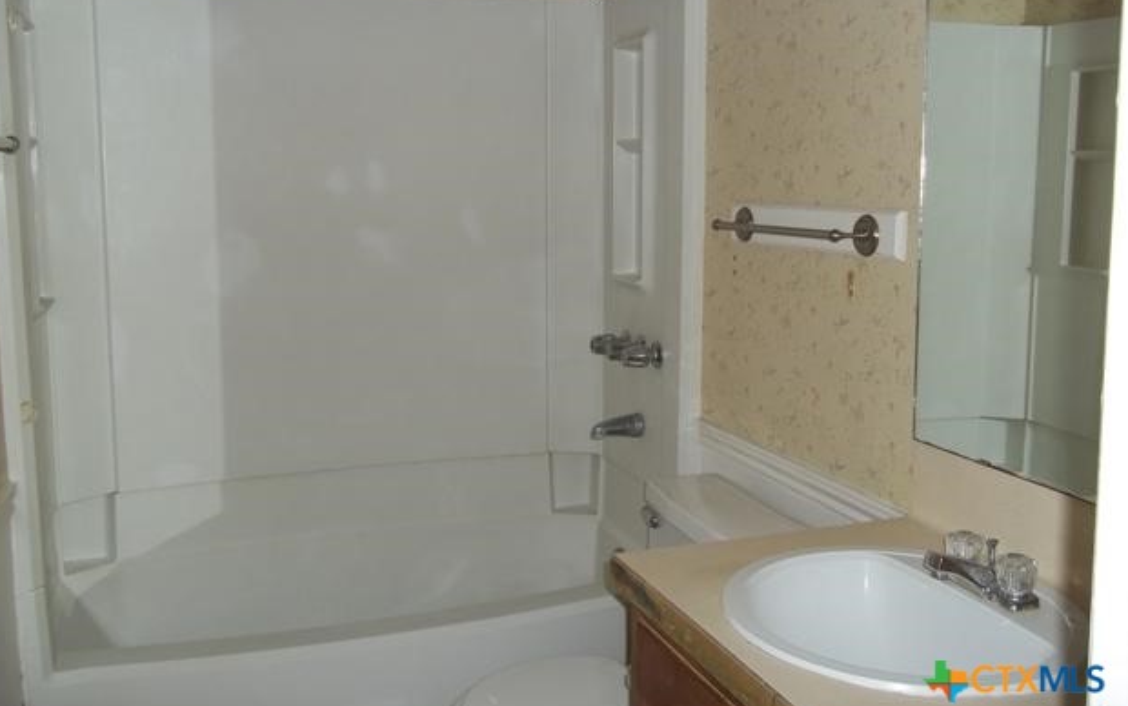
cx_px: 559
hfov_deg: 55.3
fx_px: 1076
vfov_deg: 36.2
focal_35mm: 35
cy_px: 297
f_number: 2.9
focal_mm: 5.7
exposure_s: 1/30
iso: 64
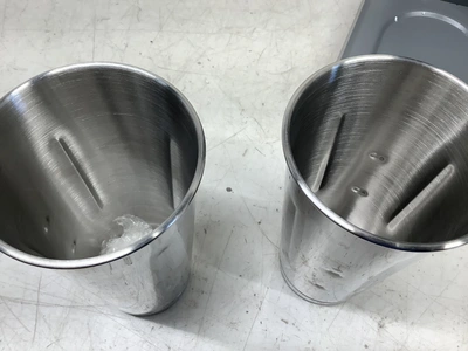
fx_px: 419
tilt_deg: -63.0
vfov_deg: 45.4
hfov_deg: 58.4
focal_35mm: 31
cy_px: 176
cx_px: 234
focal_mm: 3.3
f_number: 2.4
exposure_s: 1/100
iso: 64
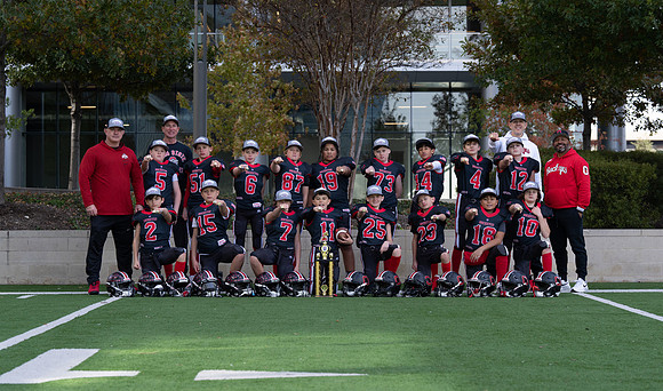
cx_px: 337
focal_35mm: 80
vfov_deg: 15.7
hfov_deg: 26.3
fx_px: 1418
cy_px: 211
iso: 250
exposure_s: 1/500
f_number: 4.5
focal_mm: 70
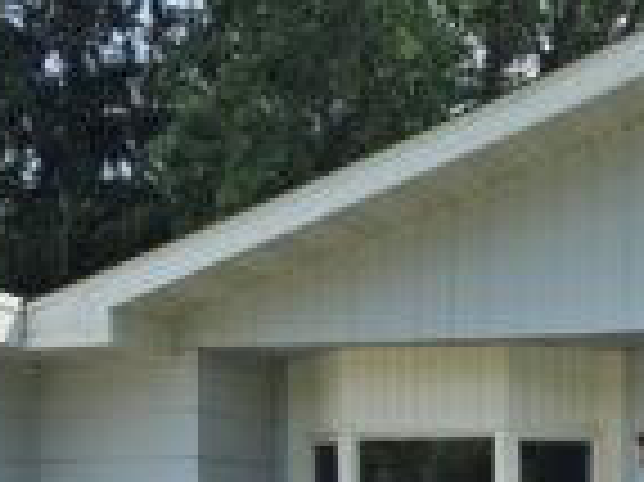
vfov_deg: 16.4
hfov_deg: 22.0
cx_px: 628
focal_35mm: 86
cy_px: 599
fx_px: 1599
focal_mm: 6.3
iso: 80
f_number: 1.7
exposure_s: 1/6355
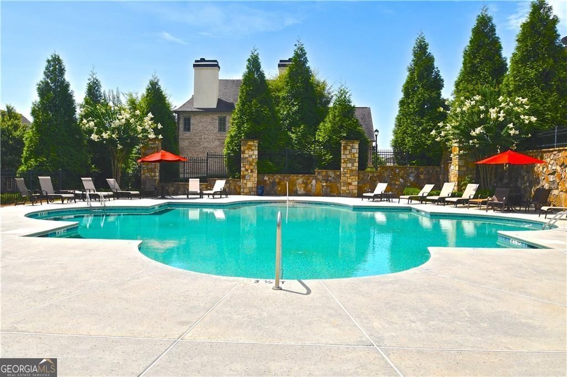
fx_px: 425
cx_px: 284
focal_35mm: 27
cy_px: 188
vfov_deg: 47.9
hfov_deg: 67.4
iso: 180
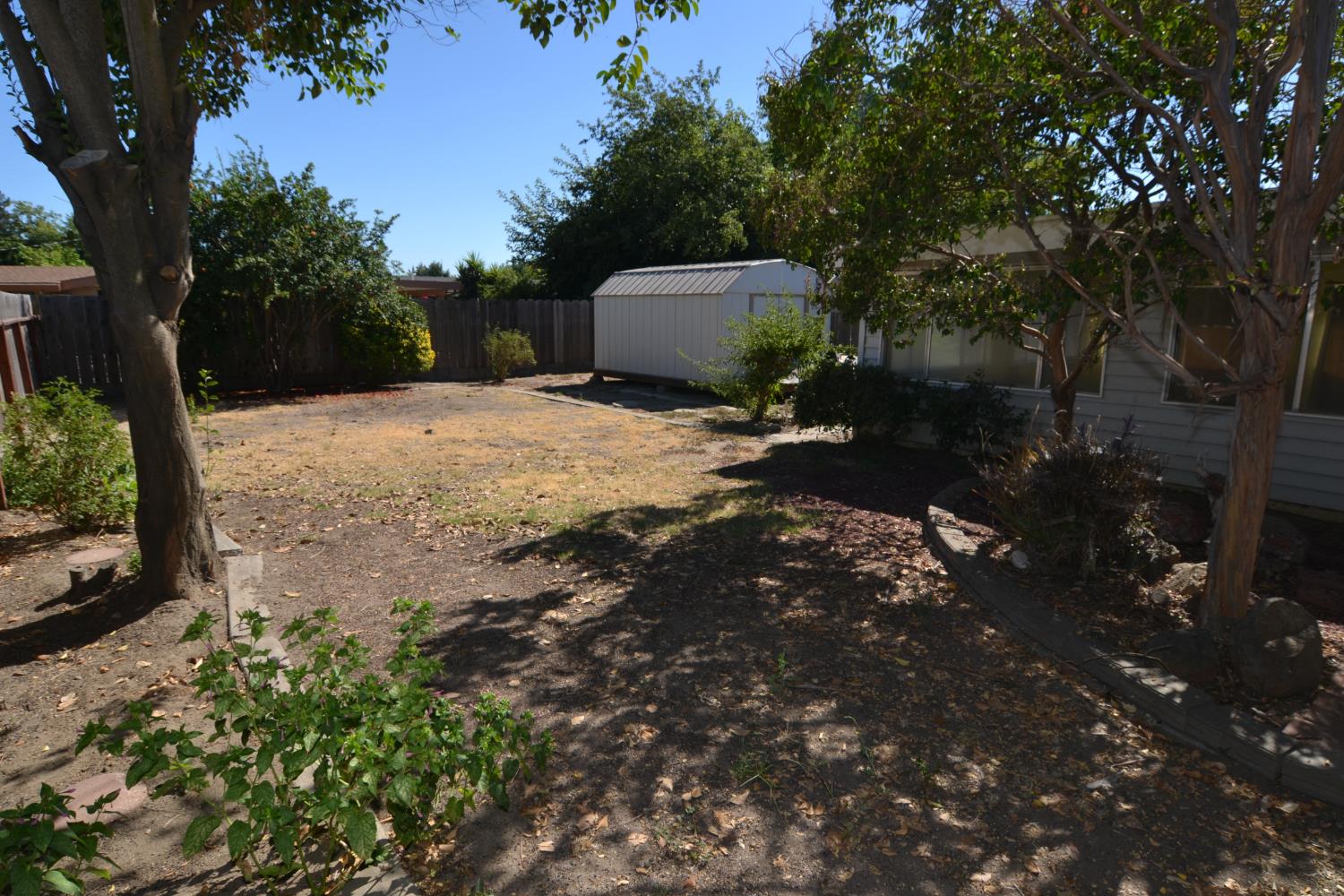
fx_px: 672
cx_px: 672
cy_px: 448
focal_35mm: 18
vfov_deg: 67.4
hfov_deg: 90.0
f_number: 7.1
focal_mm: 12
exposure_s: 1/200
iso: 100
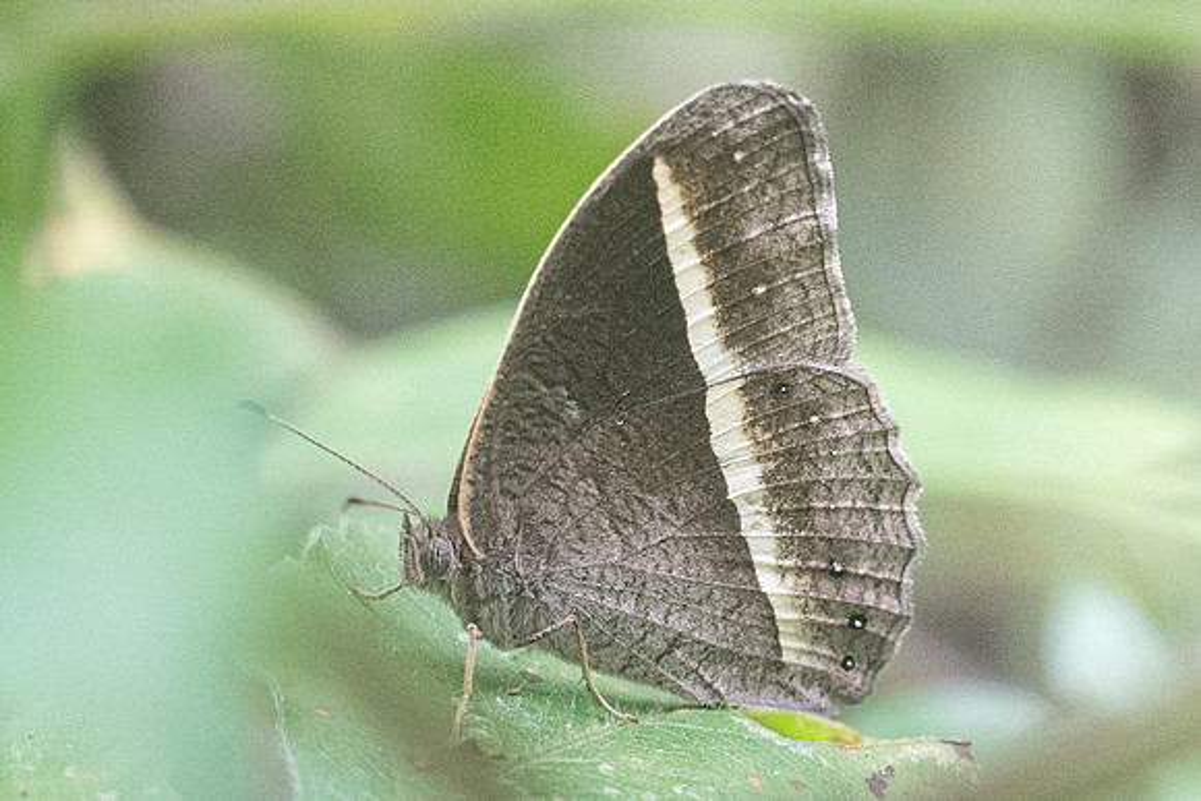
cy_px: 215
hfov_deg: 2.6
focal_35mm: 778
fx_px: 25957
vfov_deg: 1.8
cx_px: 1041
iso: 1250
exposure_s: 1/320
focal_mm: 150
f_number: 4.5
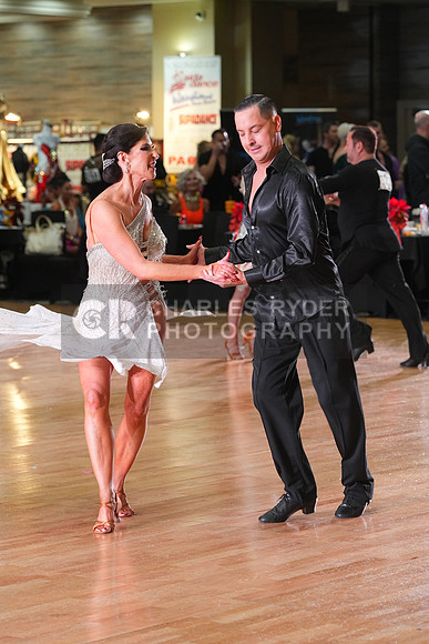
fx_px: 2197
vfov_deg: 16.6
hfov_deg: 11.2
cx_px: 214
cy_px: 322
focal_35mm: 123
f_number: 5
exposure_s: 1/200
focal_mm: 123
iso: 2500
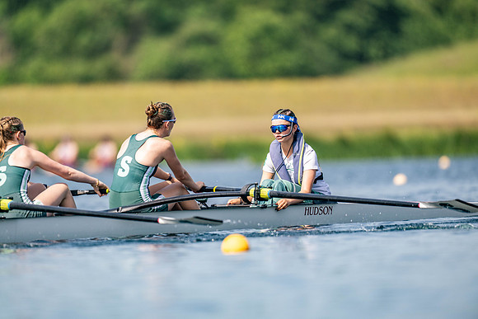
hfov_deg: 3.4
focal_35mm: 600
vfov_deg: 2.3
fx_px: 7968
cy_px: 160
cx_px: 239
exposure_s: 1/2500
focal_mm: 600
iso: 160
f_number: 4
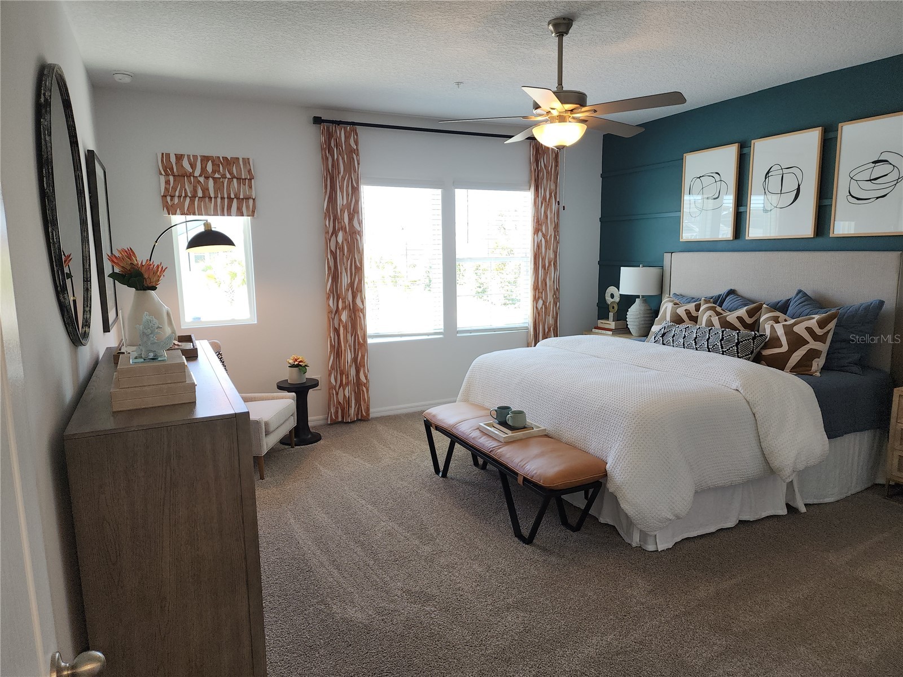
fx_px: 600
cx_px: 452
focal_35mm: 23
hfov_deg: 73.9
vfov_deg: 58.9
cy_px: 338
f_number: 1.8
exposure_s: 1/60
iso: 32
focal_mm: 6.4
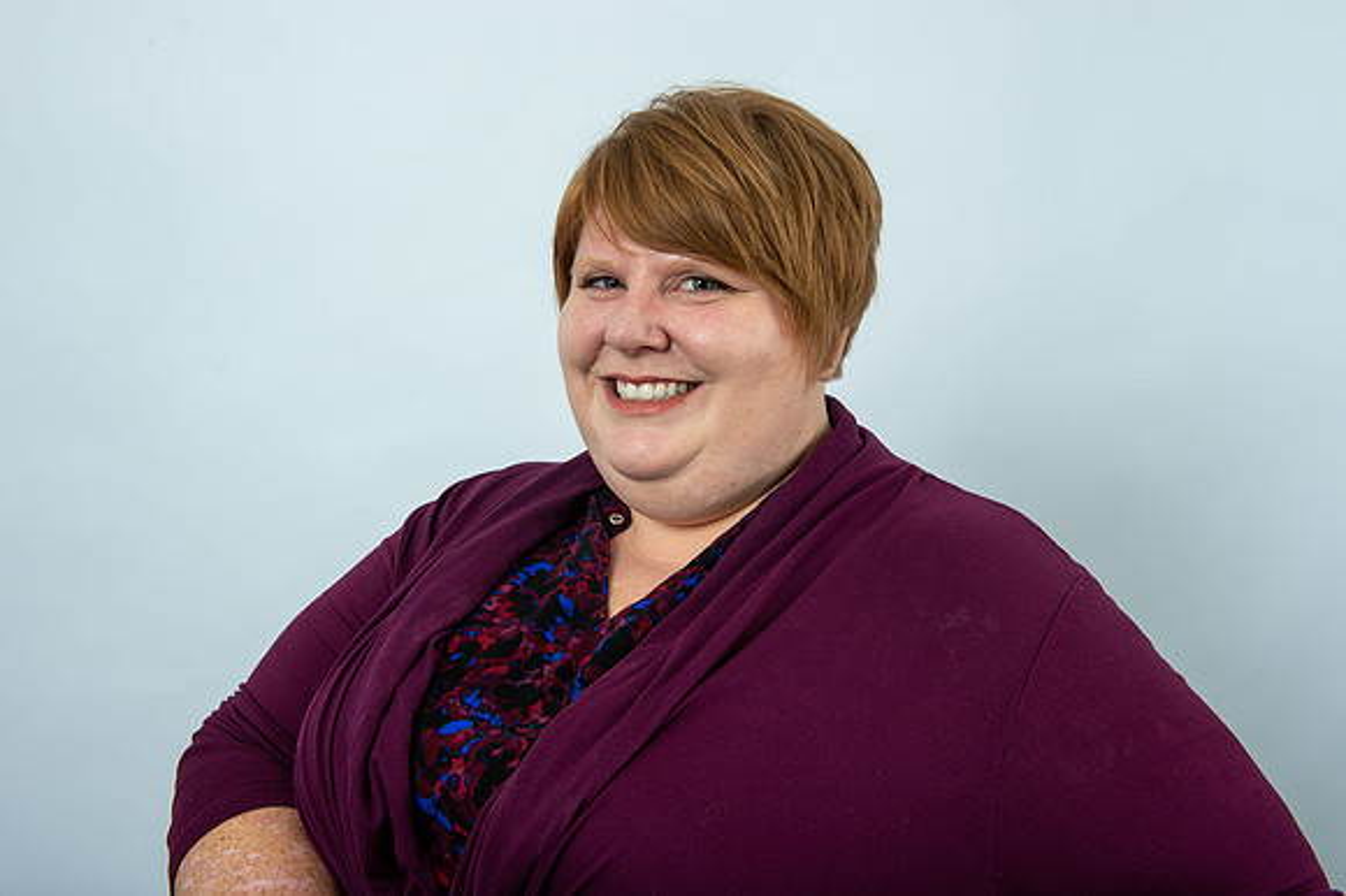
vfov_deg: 31.9
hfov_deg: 46.4
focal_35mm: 42
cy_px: 448
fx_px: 1569
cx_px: 673
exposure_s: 1/250
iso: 125
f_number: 9
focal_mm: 42
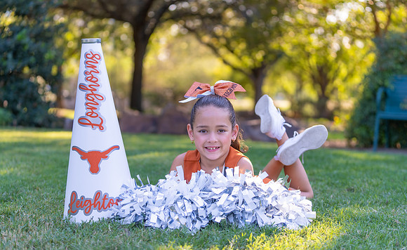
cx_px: 203
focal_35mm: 74
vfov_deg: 17.4
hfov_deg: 28.0
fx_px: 815
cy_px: 135
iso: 200
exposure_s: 1/320
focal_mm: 70
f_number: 2.8
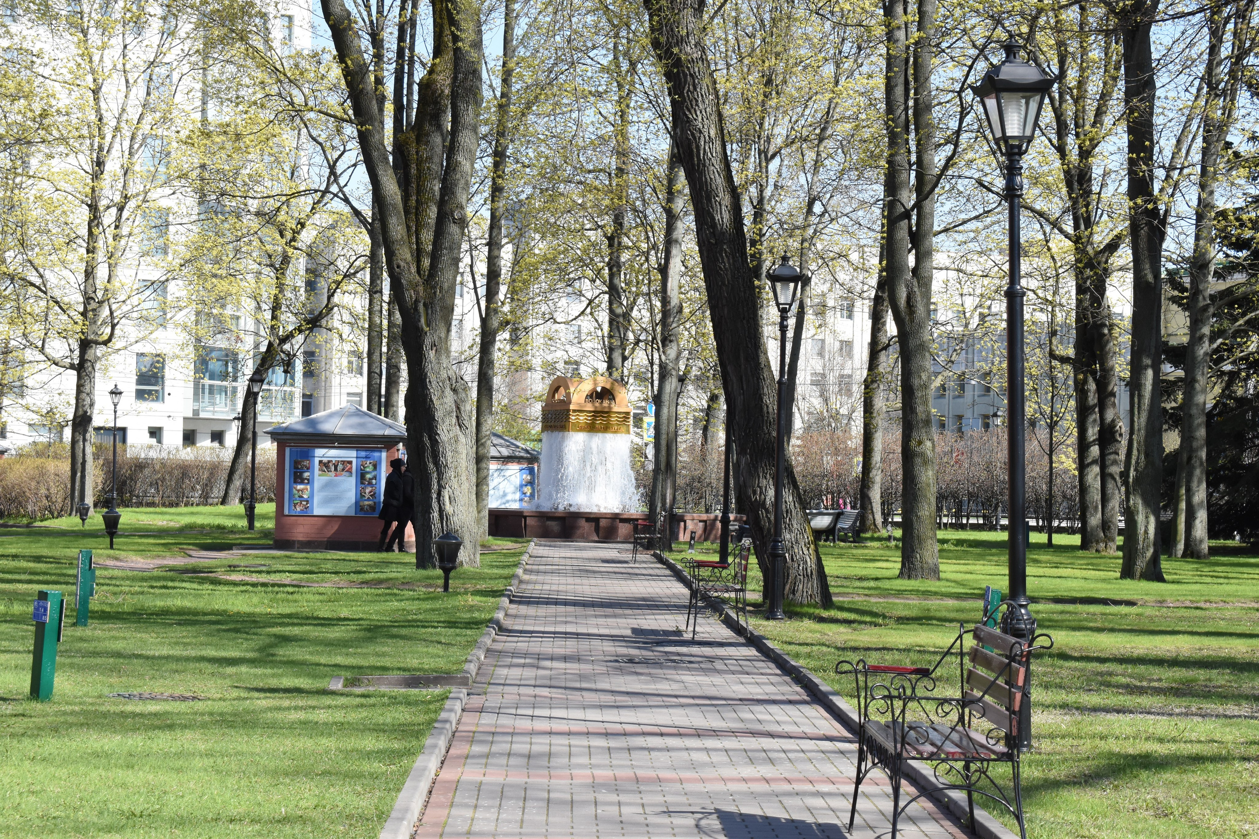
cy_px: 420
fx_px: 2885
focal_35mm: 82
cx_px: 630
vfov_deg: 16.6
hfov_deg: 24.6
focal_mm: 55
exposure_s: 1/500
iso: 800
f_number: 11
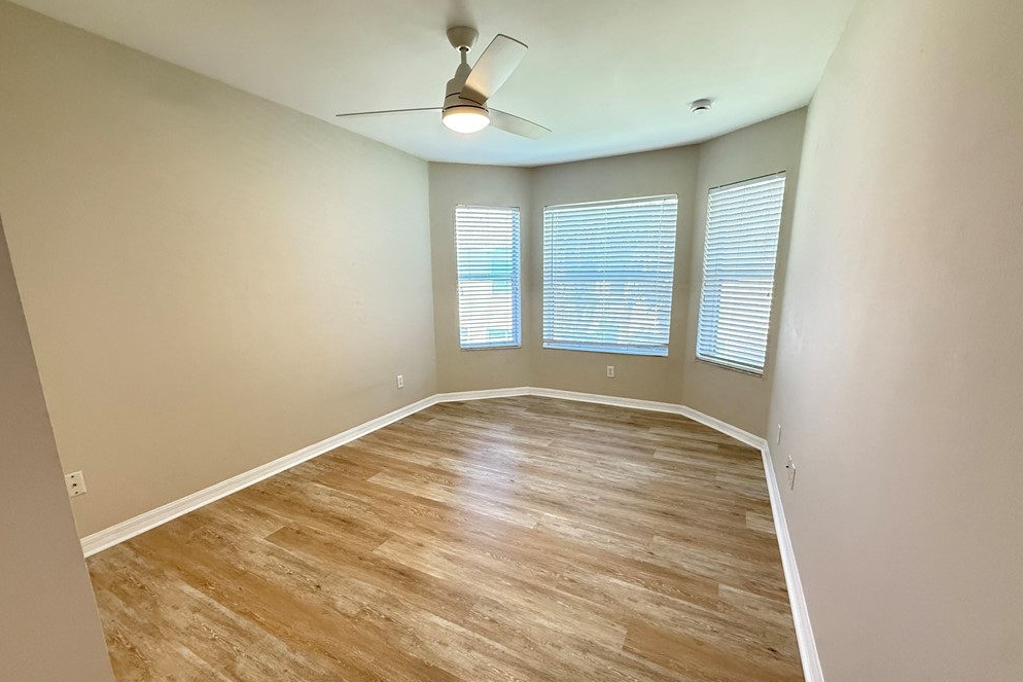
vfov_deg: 77.2
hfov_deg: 100.4
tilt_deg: -10.9
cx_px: 505
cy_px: 364
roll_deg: +1.0
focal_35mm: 15
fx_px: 426
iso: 640
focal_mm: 2.22
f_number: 2.2
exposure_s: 1/120
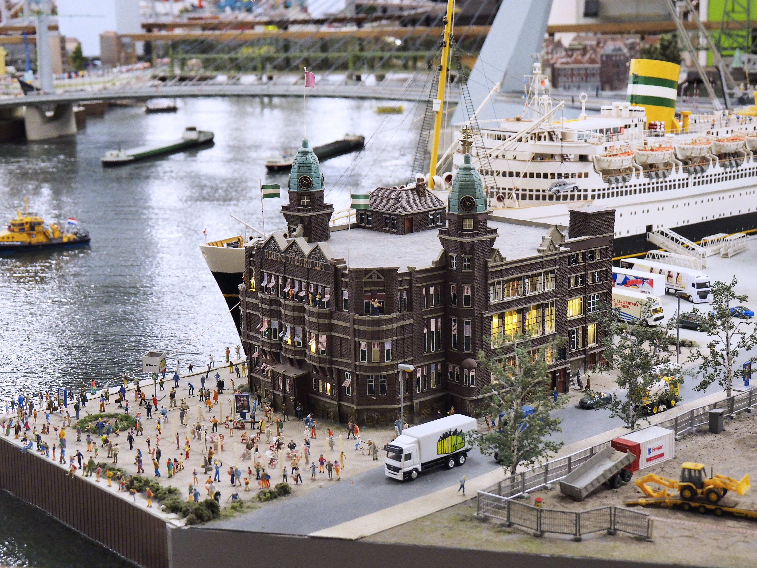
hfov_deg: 30.3
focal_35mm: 64
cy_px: 284
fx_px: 1400
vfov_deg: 22.9
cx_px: 378
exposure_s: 1/100
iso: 1250
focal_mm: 32
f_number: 4.4
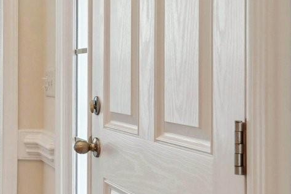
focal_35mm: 69
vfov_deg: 19.7
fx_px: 558
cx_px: -293
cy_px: 63
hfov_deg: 18.6
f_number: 8
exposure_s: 1/15
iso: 400
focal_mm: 16
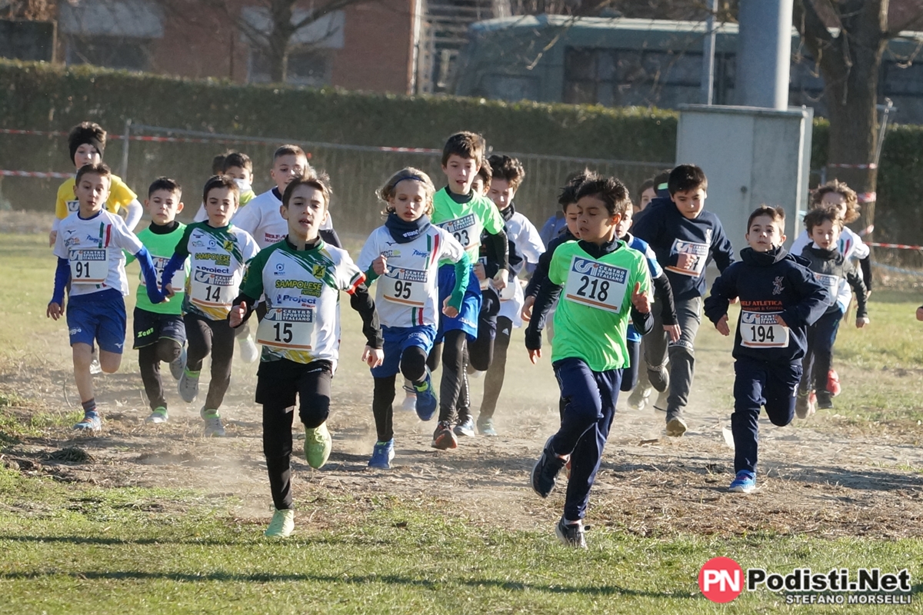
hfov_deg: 10.3
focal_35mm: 200
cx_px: 462
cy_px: 308
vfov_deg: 6.9
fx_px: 5127
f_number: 7.1
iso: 1000
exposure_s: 1/1000
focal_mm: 200
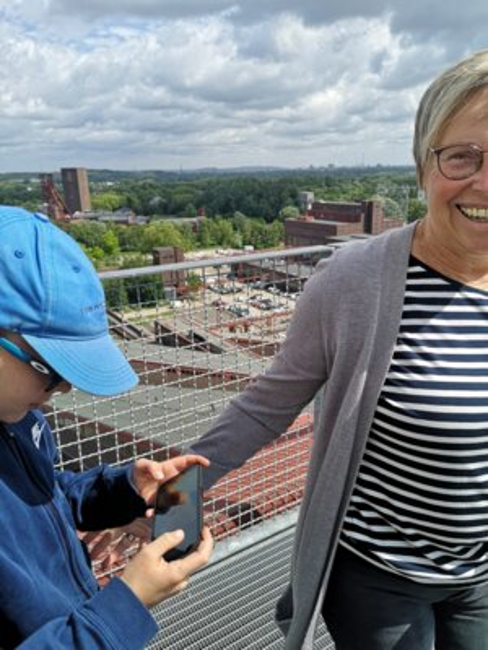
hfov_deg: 51.4
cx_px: 244
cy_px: 325
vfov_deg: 65.3
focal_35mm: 27
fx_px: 508
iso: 50
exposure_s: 1/1976
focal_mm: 5.58
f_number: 1.8
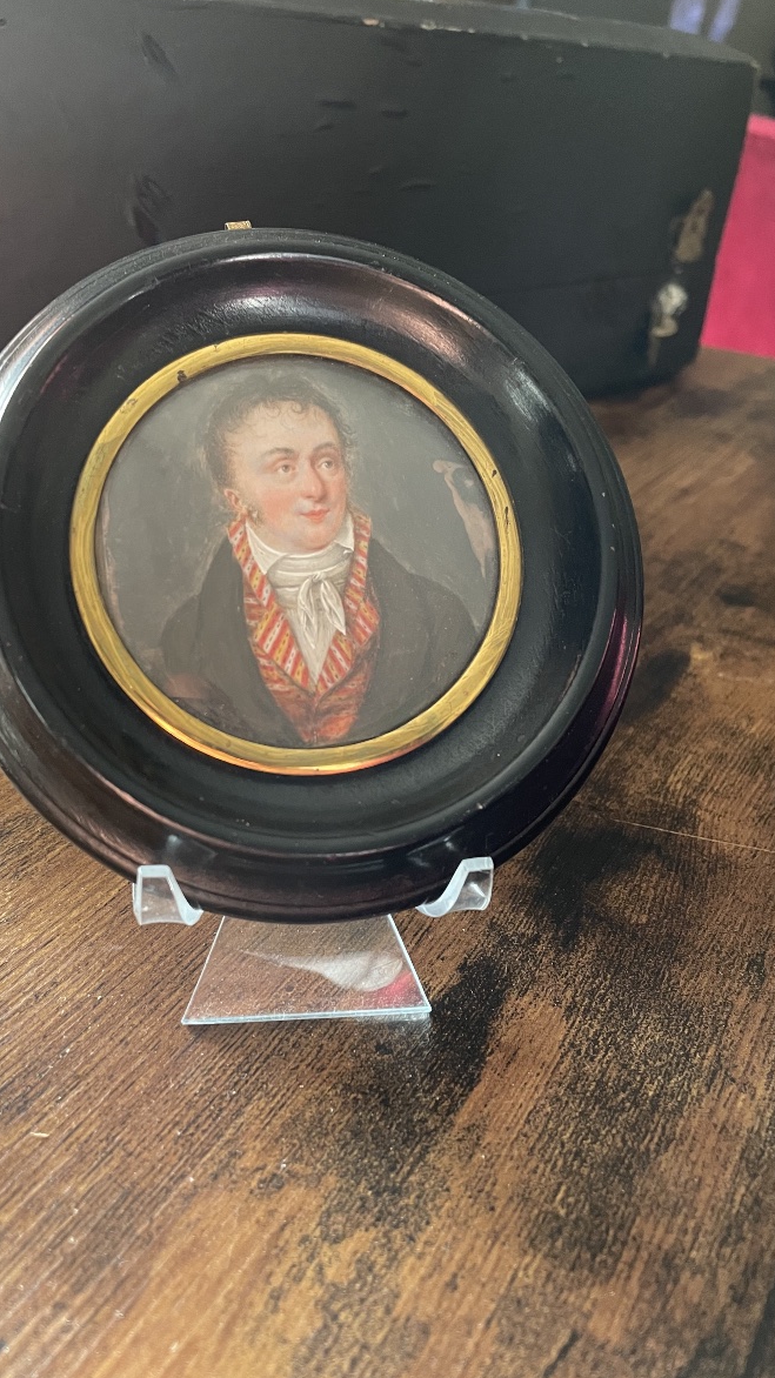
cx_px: 296
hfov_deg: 39.9
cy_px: 678
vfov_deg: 66.1
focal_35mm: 29
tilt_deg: -29.3
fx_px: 1060
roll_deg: -3.5
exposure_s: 1/60
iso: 320
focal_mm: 4.2
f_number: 1.6
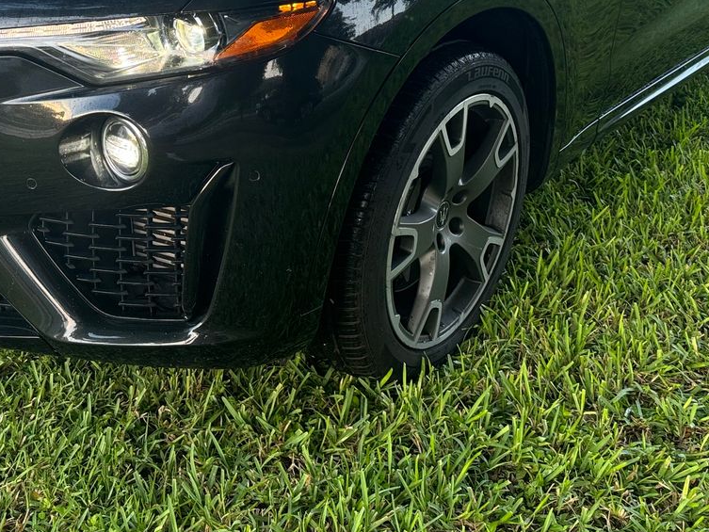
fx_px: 1045
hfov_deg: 37.4
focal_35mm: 51
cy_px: 21
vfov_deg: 27.2
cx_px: 309
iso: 125
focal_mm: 6.76
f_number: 1.78
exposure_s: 1/99
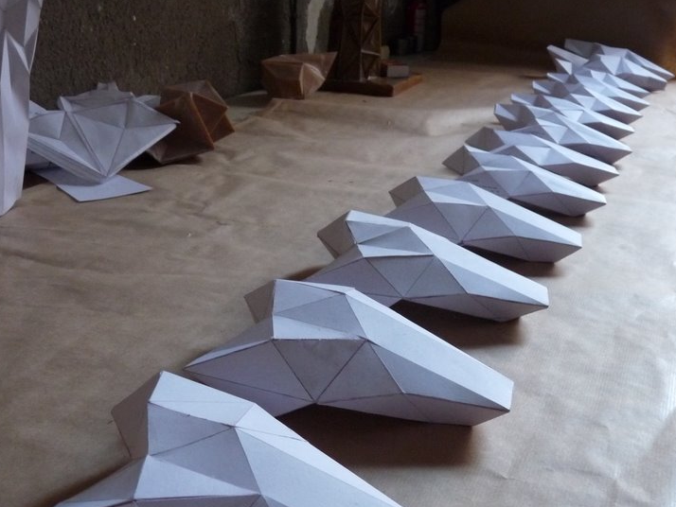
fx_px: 840
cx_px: 387
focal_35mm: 43
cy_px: 358
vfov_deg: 33.2
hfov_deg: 43.7
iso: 400
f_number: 3
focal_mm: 5.4
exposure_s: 1/25
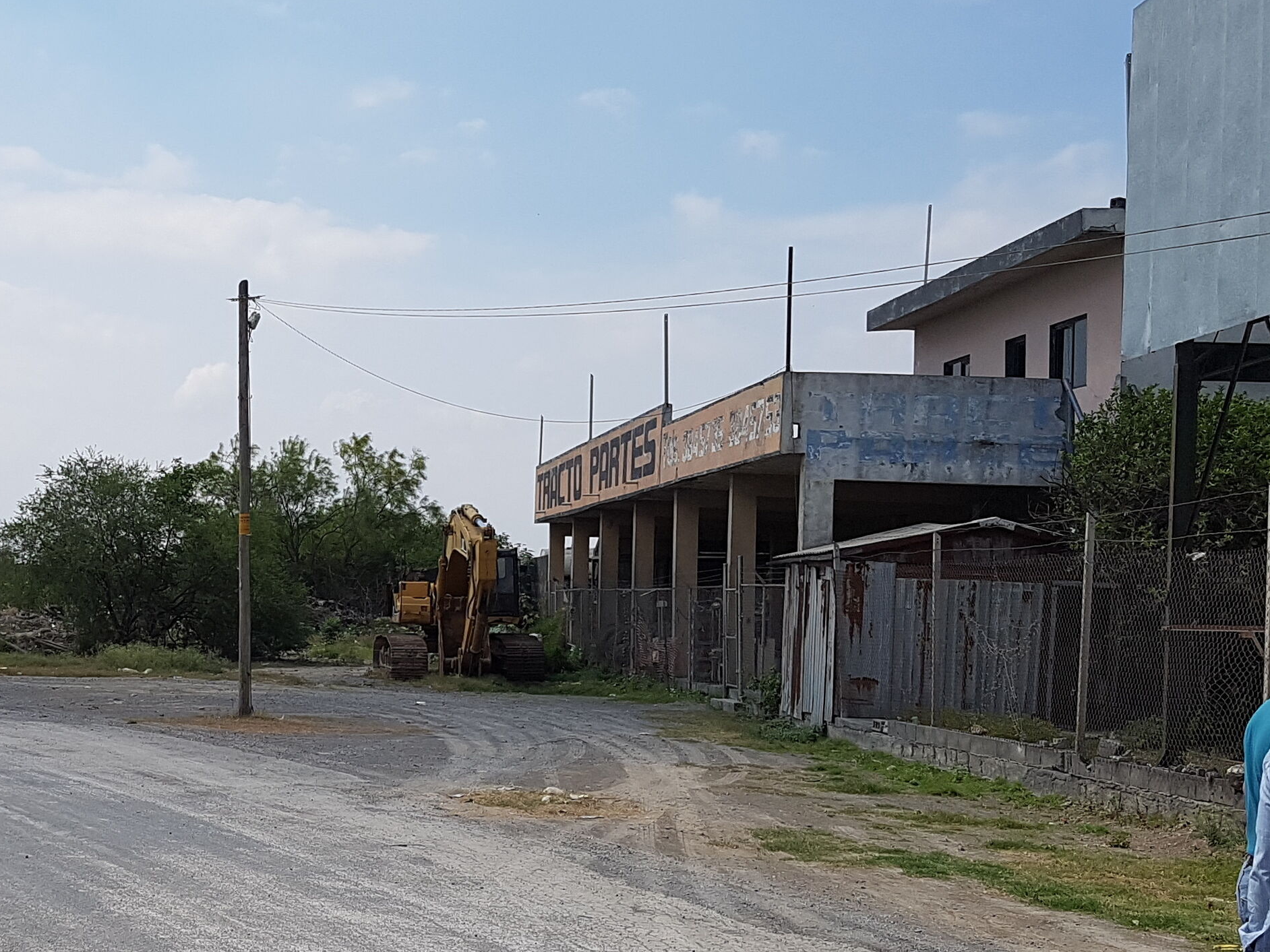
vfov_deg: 27.4
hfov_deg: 34.9
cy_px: 591
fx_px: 1944
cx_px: 231
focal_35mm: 53
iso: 50
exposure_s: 1/4960
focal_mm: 4.2
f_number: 1.7
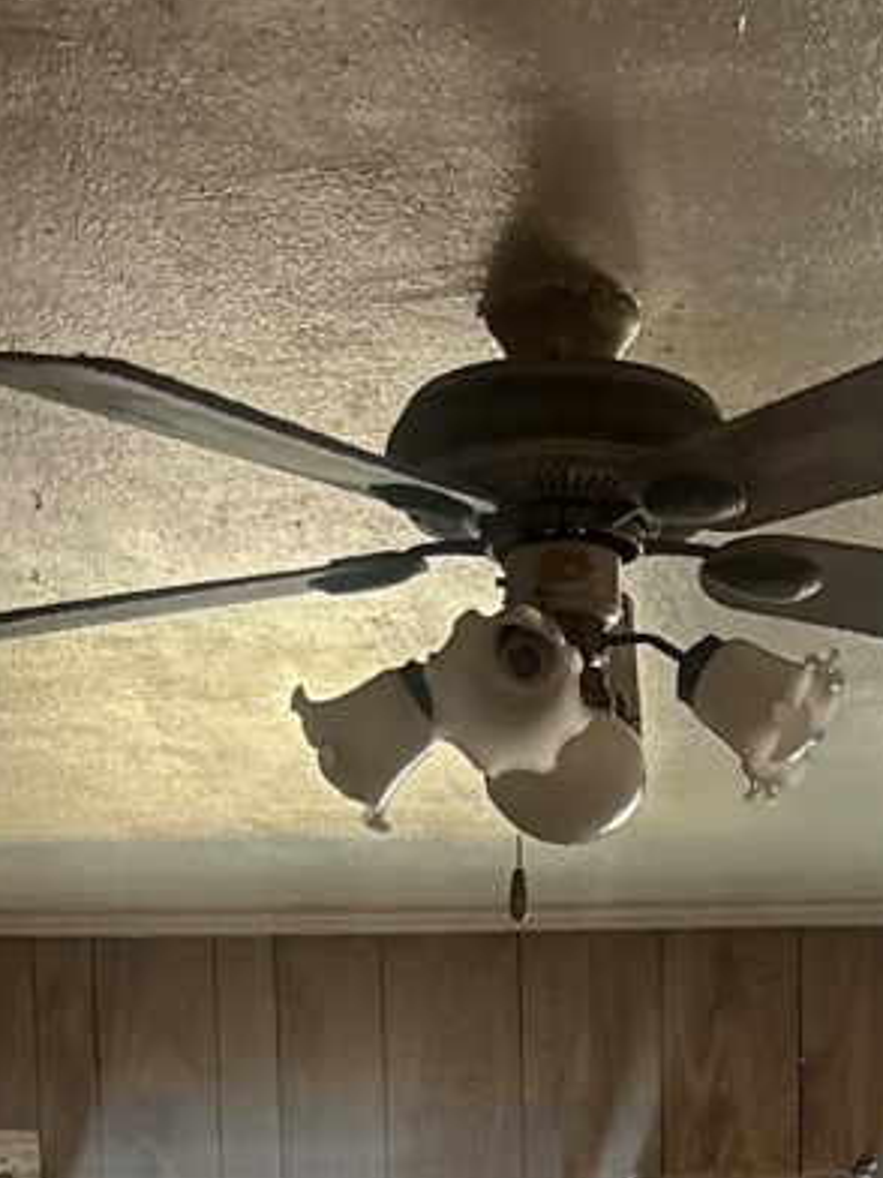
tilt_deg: -7.0
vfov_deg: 17.2
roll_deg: -0.3
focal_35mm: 94
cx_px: 637
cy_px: 2092
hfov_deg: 15.7
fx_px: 3197
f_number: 1.78
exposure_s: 1/60
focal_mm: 6.86
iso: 250
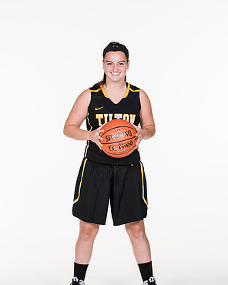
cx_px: 115
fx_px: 1156
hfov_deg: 11.3
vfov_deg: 14.1
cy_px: 163
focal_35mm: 137
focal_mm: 80
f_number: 6.3
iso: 200
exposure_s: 1/160
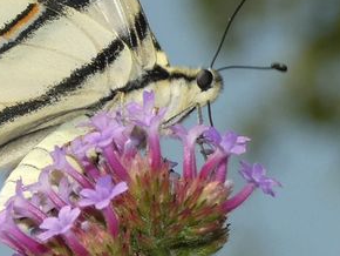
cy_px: 32
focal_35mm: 432
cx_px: -35
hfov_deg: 4.6
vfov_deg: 3.4
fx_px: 4247
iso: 80
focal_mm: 26.3
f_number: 5.4
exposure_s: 1/250
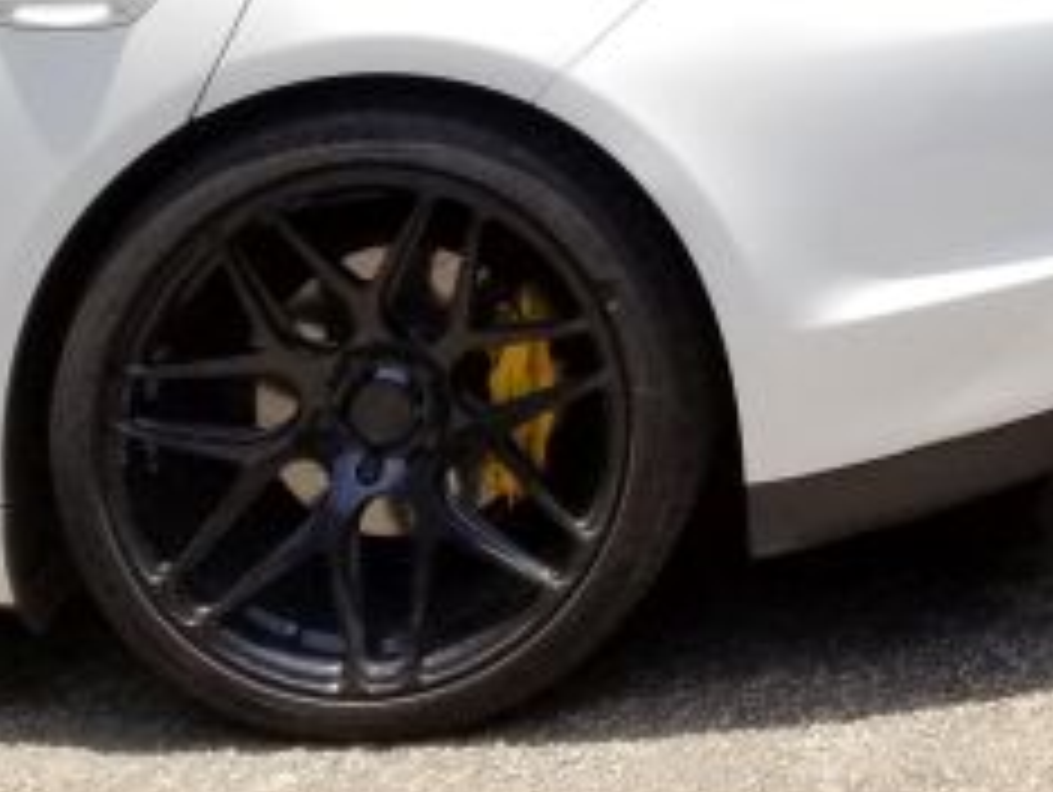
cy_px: -842
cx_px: 1580
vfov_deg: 11.8
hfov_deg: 16.2
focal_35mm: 111
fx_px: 3380
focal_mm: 4.25
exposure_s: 1/1324
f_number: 1.7
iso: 50
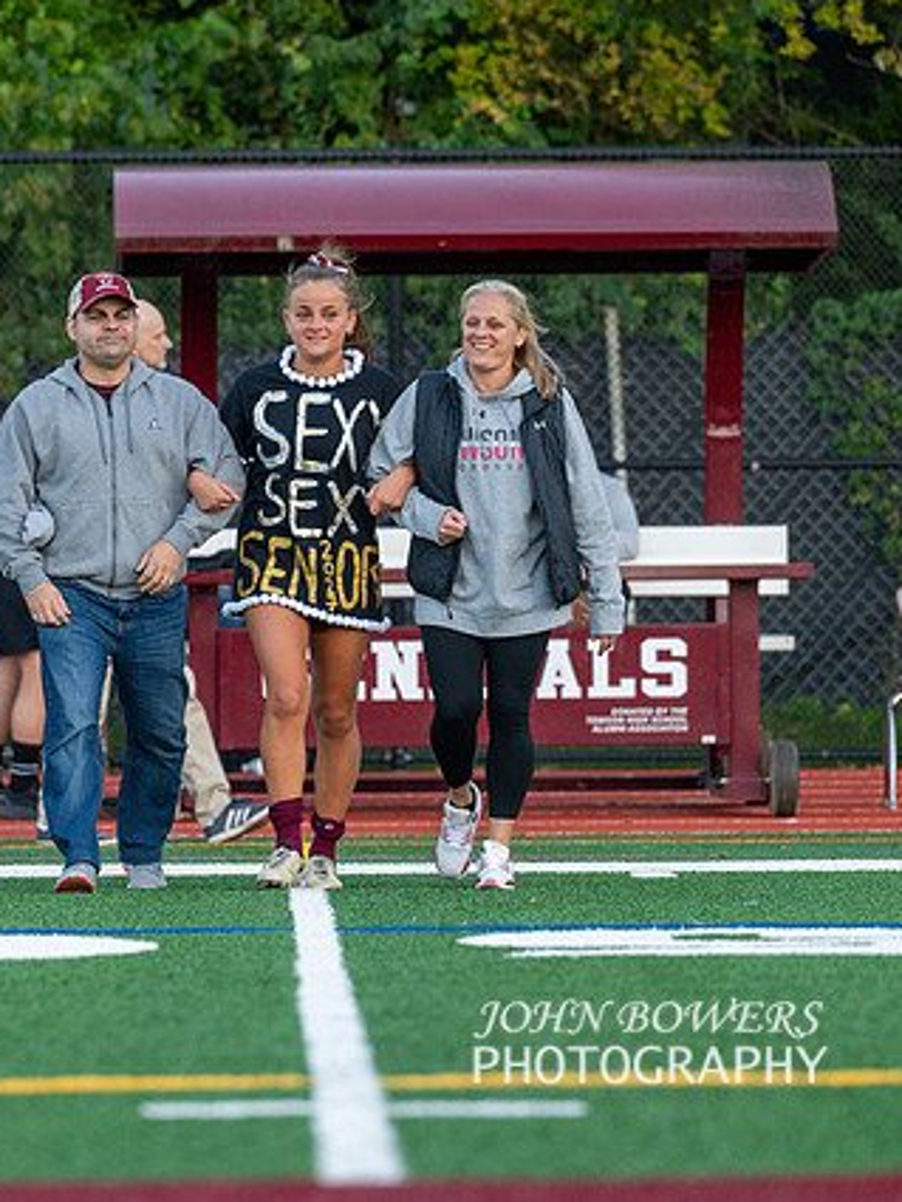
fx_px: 12119
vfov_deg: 5.7
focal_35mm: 349
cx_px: 262
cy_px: 490
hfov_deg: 4.3
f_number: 3.5
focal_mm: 200
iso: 1100
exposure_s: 1/1000
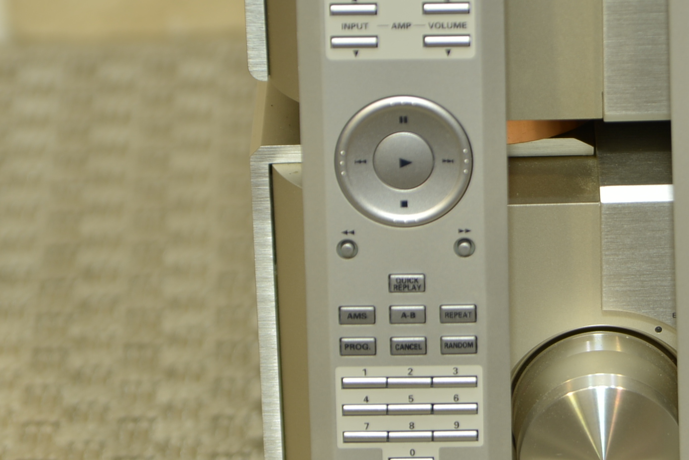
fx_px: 4365
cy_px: 231
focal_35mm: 228
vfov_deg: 6.0
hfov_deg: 9.0
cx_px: 584
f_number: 4
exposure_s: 1/40
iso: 100
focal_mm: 85
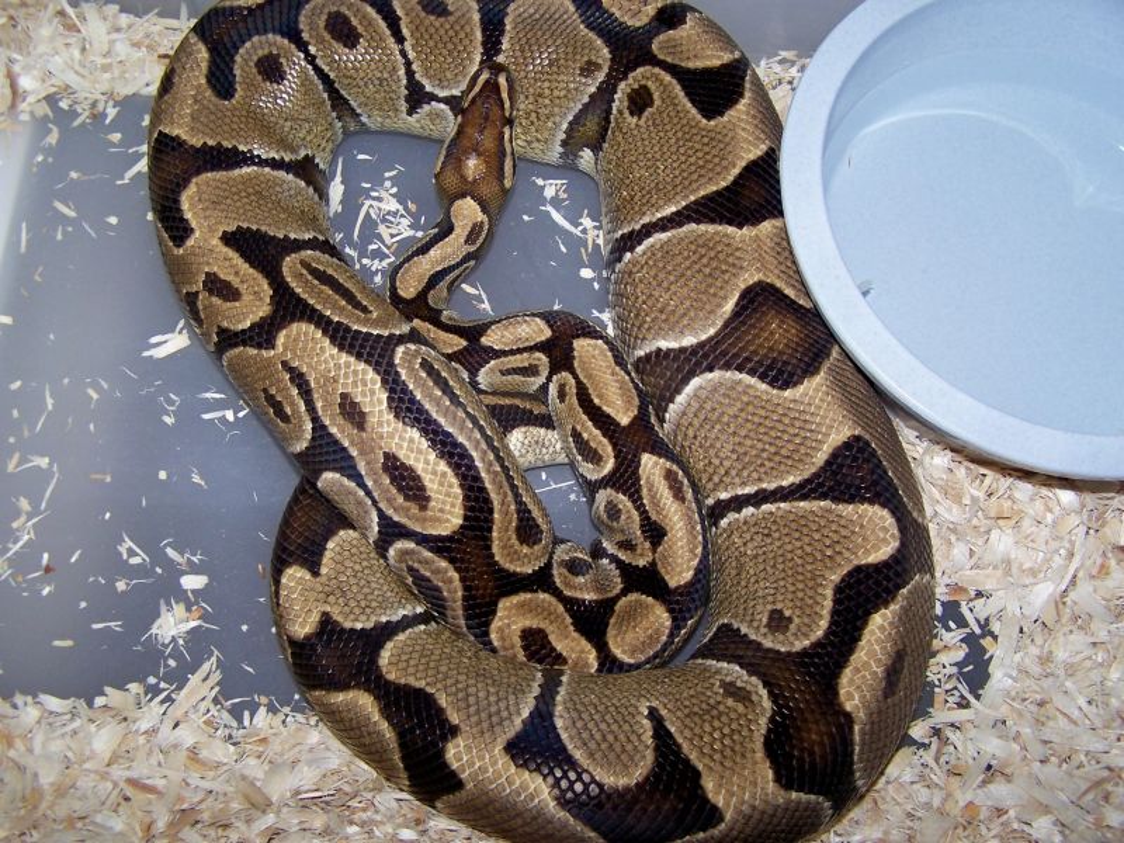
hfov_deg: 49.0
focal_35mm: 38
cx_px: 562
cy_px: 422
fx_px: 1234
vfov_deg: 37.7
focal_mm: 6.3
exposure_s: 1/60
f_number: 2.8
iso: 80
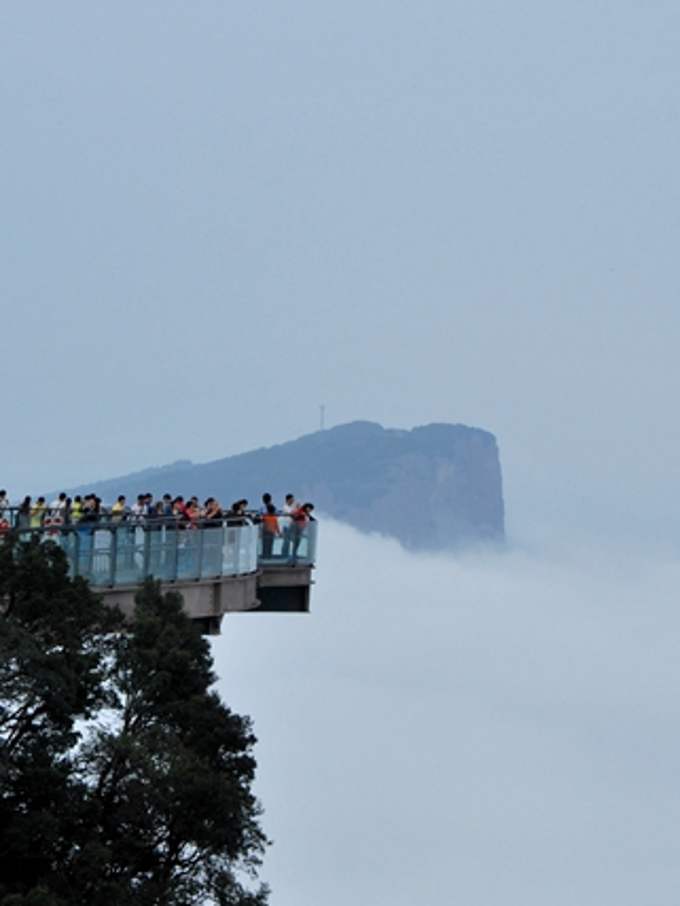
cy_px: 504
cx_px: 150
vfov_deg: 14.6
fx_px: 3536
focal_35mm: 135
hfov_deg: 11.0
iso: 200
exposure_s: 1/500
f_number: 9
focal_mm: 50
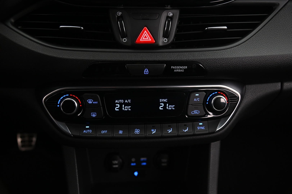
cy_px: 97
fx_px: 308
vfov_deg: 35.0
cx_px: 146
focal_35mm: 38
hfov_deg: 50.7
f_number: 4
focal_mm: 38
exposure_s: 1/20
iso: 2000
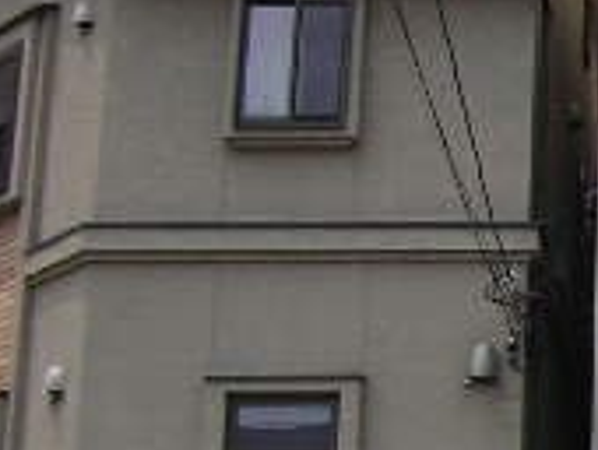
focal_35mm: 143
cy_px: 404
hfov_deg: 12.5
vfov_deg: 10.3
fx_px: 2474
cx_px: 1112
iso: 71
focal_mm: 5.8
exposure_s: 1/756
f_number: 4.1
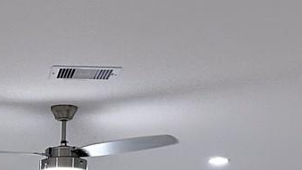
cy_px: 356
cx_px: -61
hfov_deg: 13.2
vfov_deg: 7.4
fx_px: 1266
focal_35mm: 158
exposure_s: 1/120
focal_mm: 6.86
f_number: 1.78
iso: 160
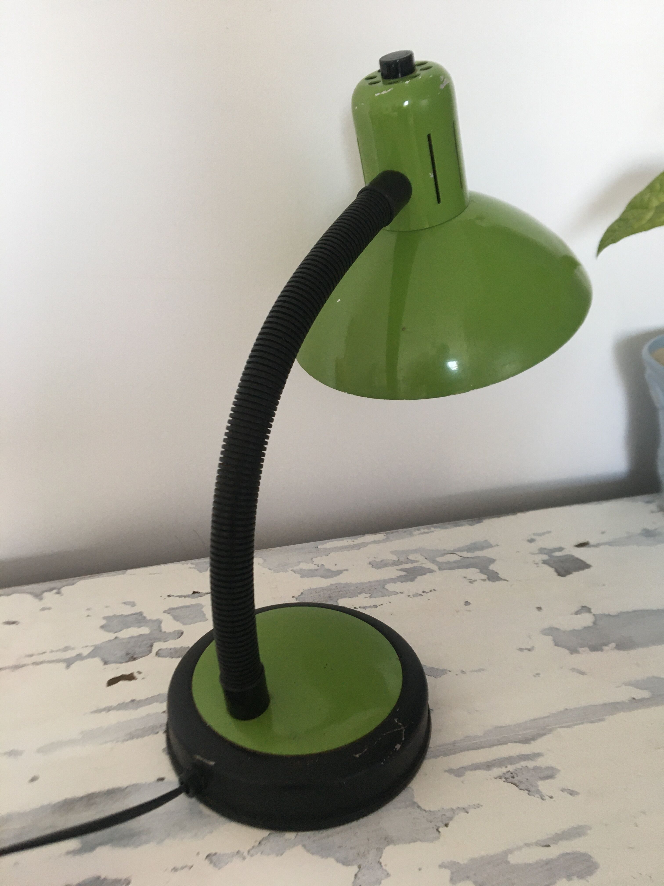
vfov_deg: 61.7
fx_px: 742
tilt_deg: -24.2
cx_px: 332
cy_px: 443
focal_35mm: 29
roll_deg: +1.0
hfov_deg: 48.2
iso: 50
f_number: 2.2
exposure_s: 1/33
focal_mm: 4.15
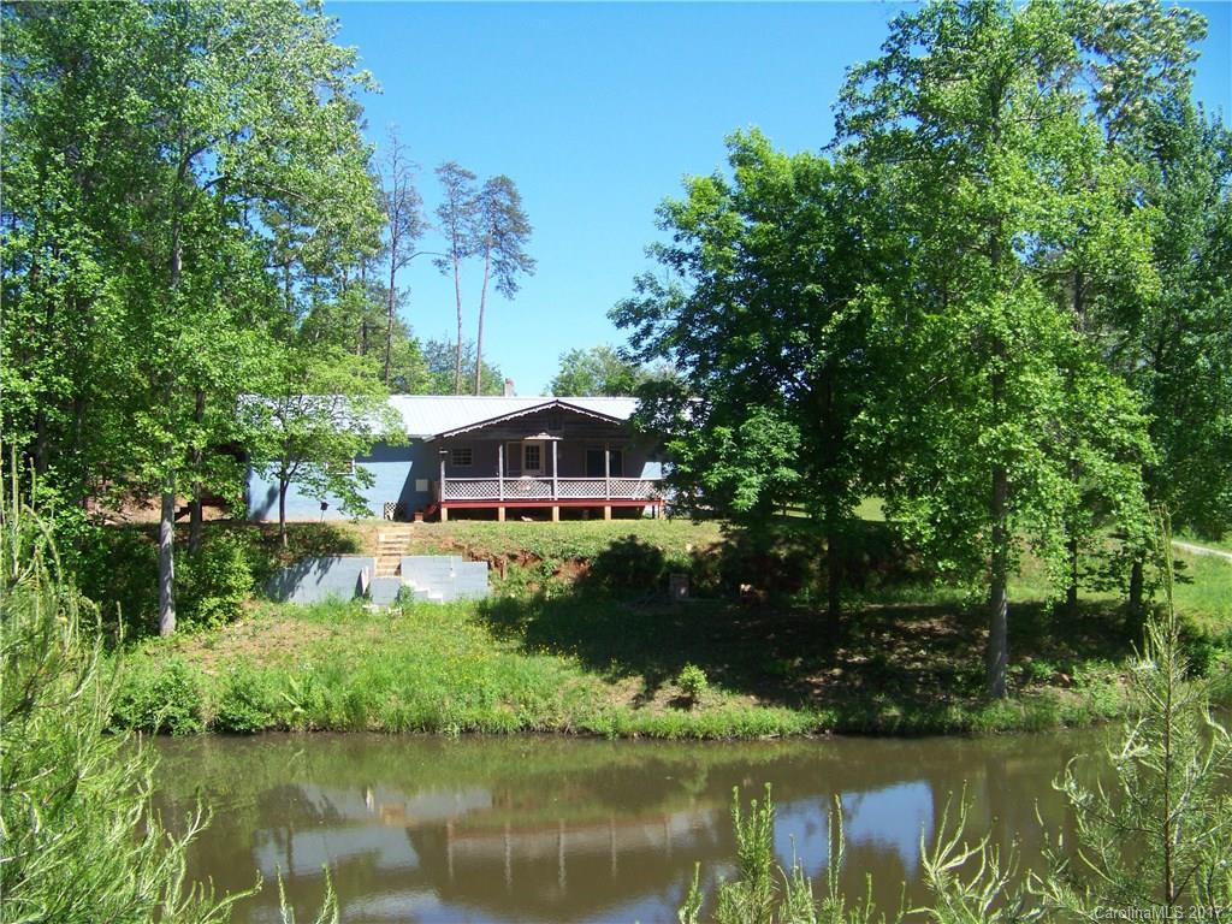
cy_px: 462
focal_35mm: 36
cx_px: 616
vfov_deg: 39.7
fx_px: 1281
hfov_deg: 51.4
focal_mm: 5.85
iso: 67
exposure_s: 1/500
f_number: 2.8
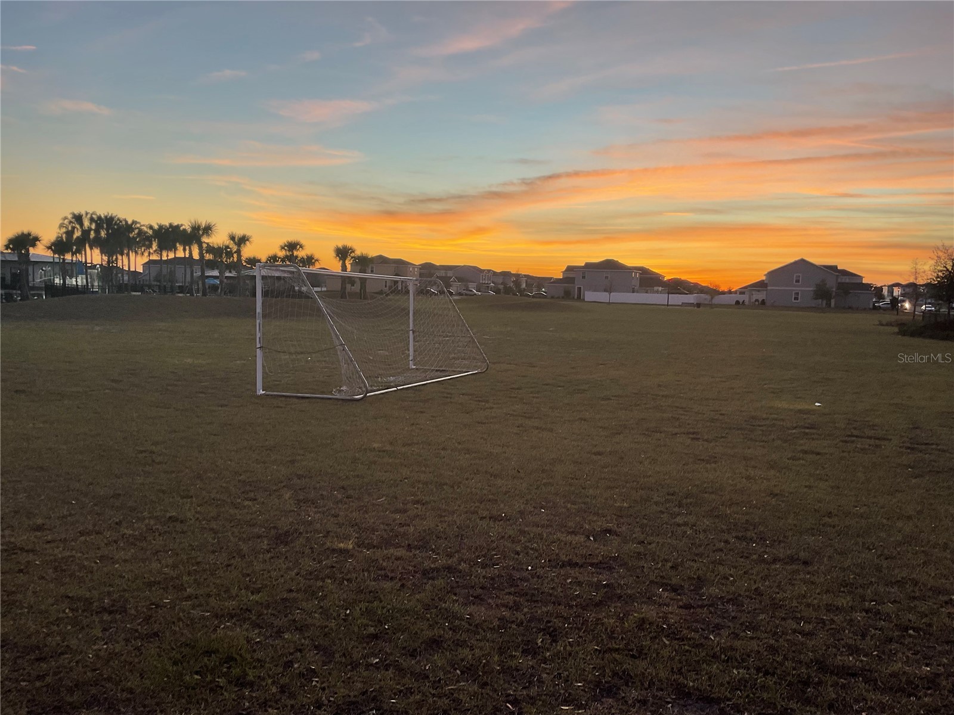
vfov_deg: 48.2
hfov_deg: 61.7
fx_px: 799
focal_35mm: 29
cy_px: 358
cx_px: 477
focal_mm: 3
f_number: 1.8
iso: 25
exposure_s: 1/120
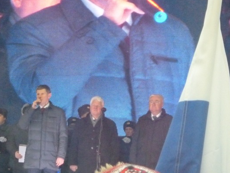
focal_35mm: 220
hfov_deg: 9.0
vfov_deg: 6.8
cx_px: 59
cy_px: 79
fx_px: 1462
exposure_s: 1/60
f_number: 6.5
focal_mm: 20
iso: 800
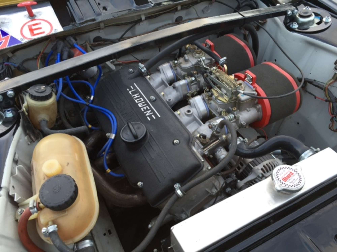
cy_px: 126
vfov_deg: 48.2
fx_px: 282
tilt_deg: -47.5
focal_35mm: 29
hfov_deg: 61.7
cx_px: 168
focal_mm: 4.15
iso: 32
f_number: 2.2
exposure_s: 1/50
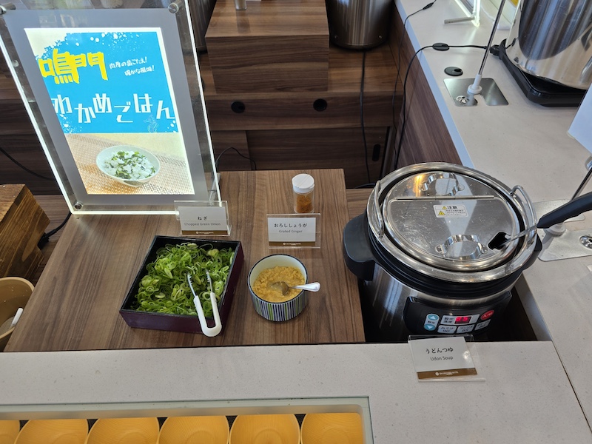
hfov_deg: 73.9
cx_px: 296
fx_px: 393
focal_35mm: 23
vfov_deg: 58.9
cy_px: 222
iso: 25
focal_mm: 6.3
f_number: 1.7
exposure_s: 1/120
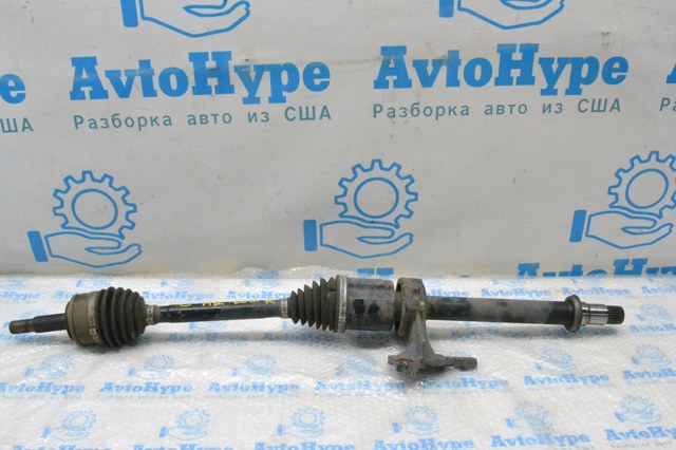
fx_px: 619
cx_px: 338
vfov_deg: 39.9
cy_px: 225
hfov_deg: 57.2
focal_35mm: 33
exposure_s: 1/100
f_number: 14
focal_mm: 22
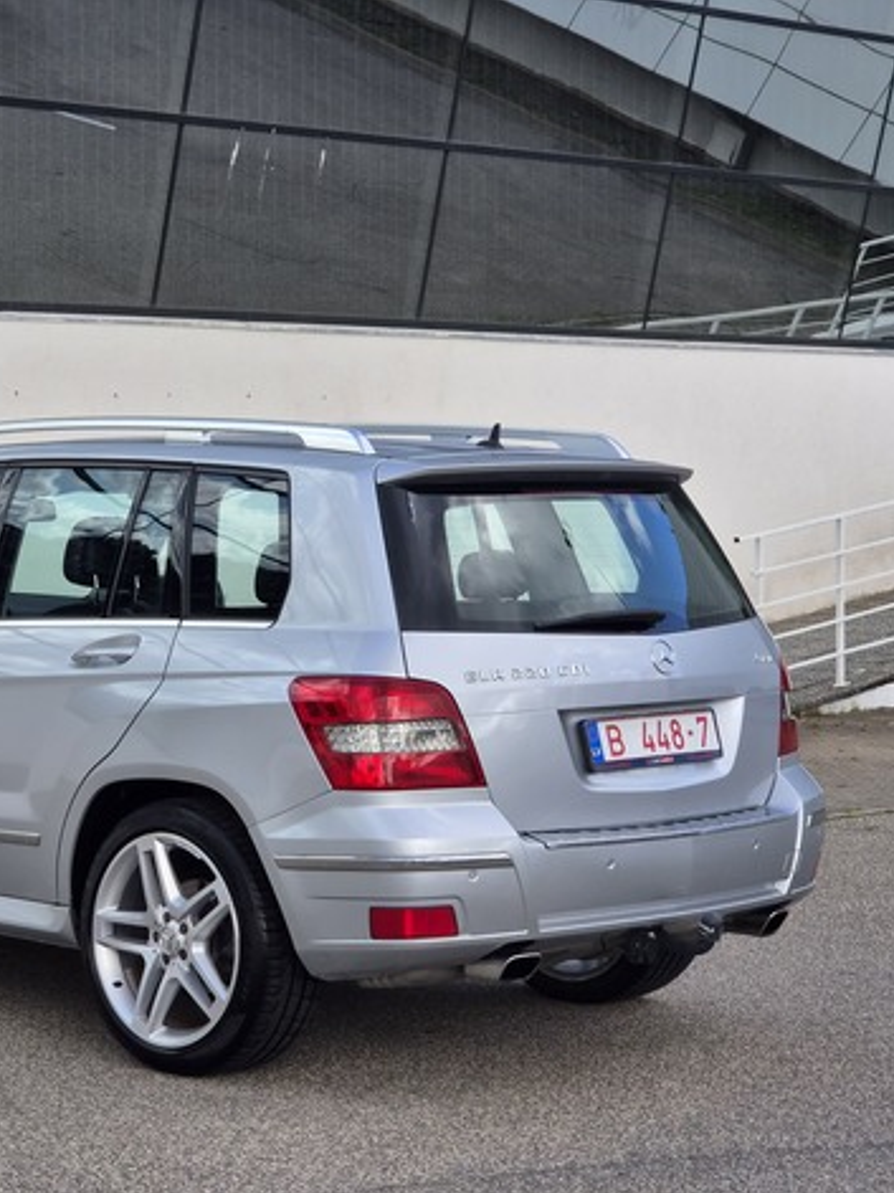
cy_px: 600
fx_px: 3204
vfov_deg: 21.1
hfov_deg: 15.8
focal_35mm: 93
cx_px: 179
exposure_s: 1/718
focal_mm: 7
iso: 50
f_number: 2.4
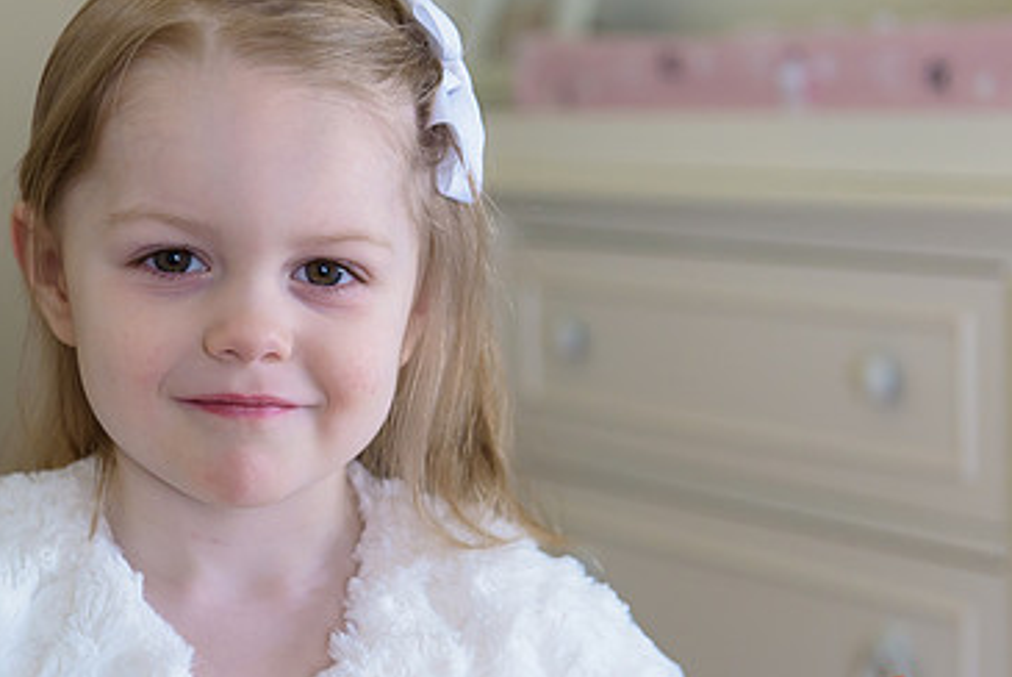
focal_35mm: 89
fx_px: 2504
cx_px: 286
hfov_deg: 22.7
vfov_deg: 15.4
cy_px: 284
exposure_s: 1/125
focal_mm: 56
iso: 1600
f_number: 3.2
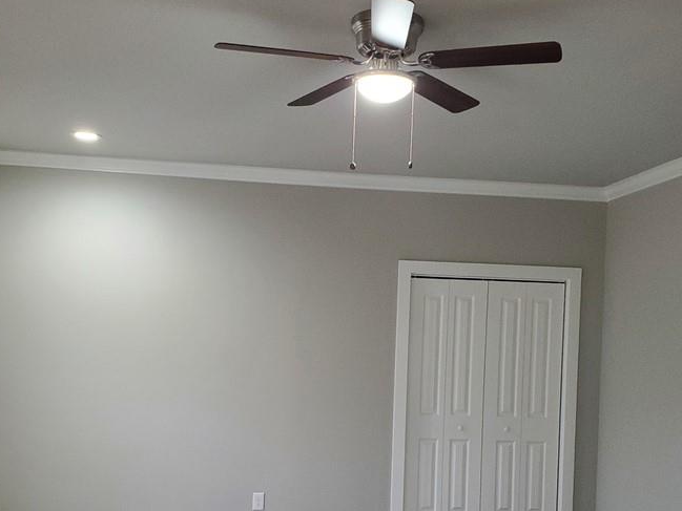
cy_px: 361
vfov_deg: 34.6
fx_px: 808
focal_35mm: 41
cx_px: 346
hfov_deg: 45.8
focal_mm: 4.3
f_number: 2.4
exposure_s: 1/39
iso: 320
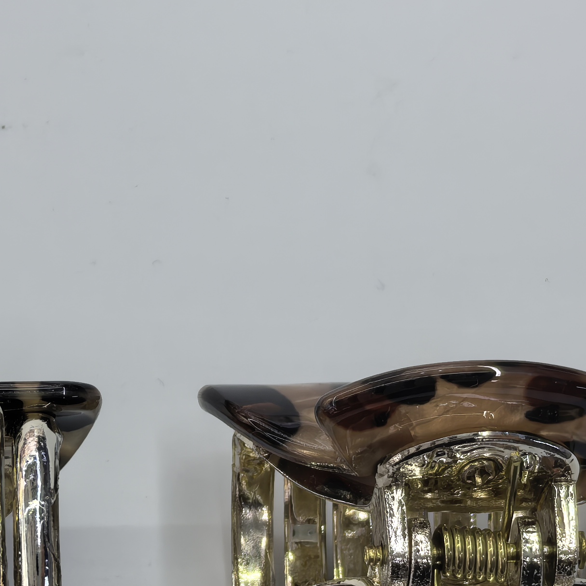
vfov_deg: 12.1
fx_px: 2739
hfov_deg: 12.0
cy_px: 500
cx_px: -69
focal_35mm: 143
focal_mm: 5.75
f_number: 2
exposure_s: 1/100
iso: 64
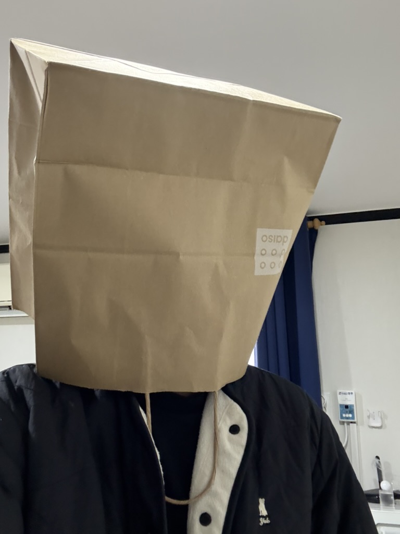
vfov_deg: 60.0
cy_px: 267
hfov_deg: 46.8
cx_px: 200
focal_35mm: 30
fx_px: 462
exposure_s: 1/40
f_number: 1.9
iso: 250
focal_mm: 2.69
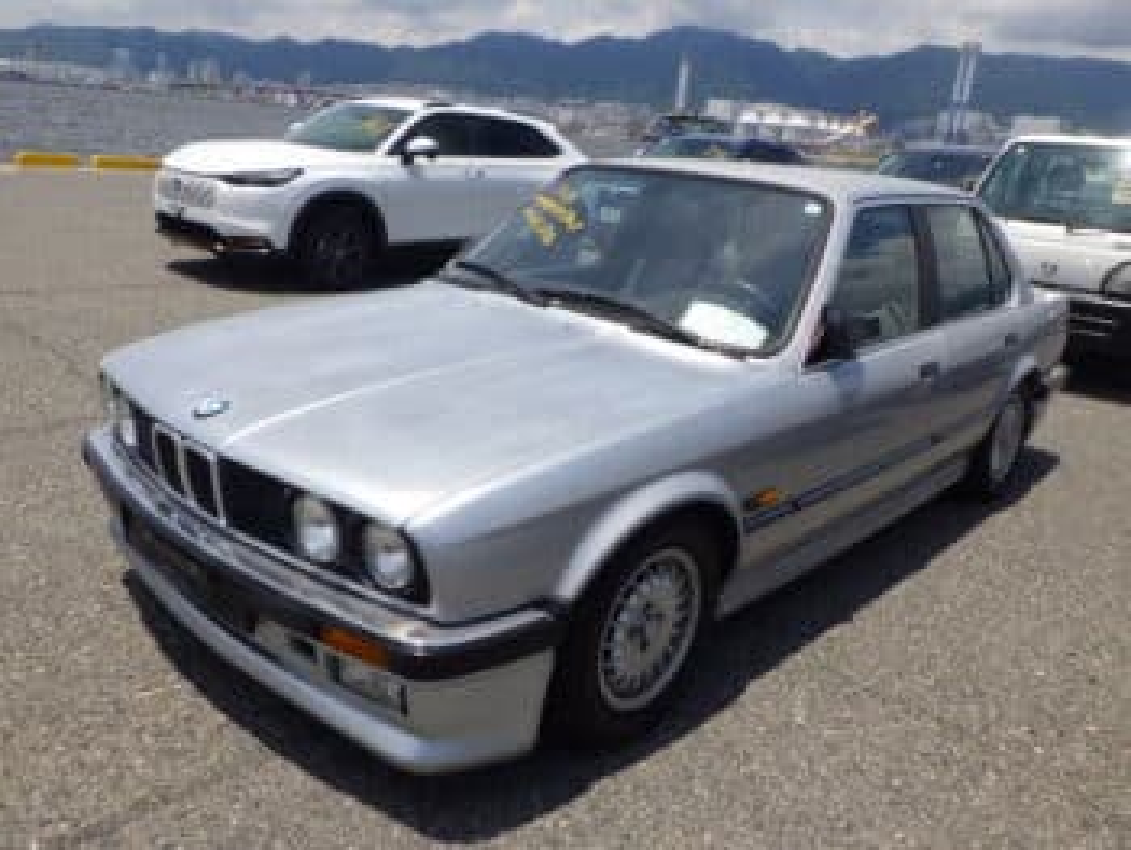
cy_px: 425
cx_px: 566
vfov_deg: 49.8
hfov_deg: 63.4
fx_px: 915
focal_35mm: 28
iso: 125
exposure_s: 1/1500
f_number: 4.2
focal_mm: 5
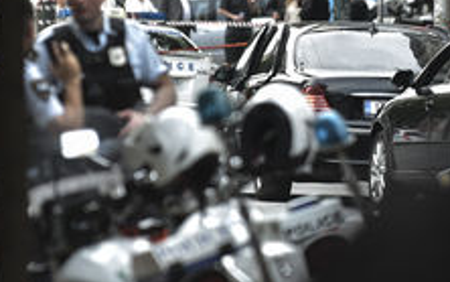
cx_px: 286
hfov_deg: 3.6
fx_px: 7092
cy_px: 56
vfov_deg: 2.3
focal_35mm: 578
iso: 400
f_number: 4.5
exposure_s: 1/250
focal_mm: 200
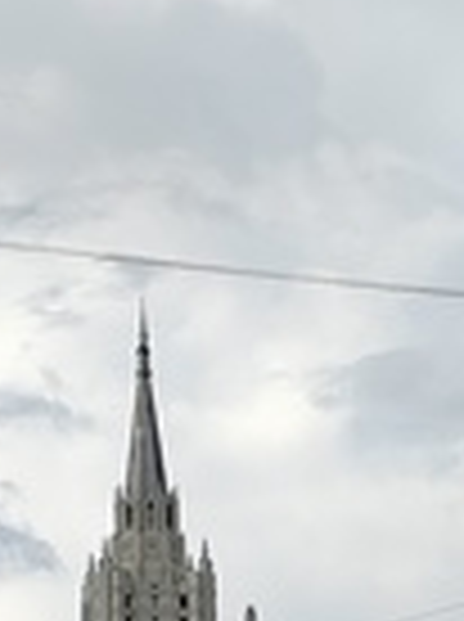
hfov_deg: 3.7
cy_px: 1120
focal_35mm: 400
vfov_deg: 4.9
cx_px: 642
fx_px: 7171
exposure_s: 1/847
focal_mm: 6.19
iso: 50
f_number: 1.65
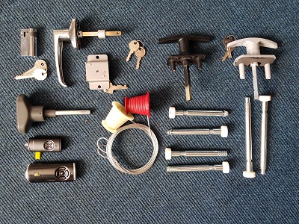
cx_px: 150
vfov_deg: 53.1
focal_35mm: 26
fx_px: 225
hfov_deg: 67.3
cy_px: 112
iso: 100
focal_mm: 4.3
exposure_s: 1/50
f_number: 1.7
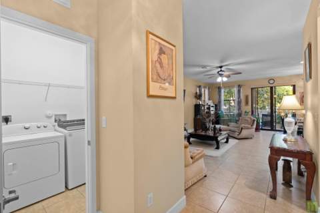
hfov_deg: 96.8
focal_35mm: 16
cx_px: 160
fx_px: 142
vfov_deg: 73.6
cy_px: 106
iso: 800
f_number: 4.5
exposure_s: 1/15
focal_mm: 16
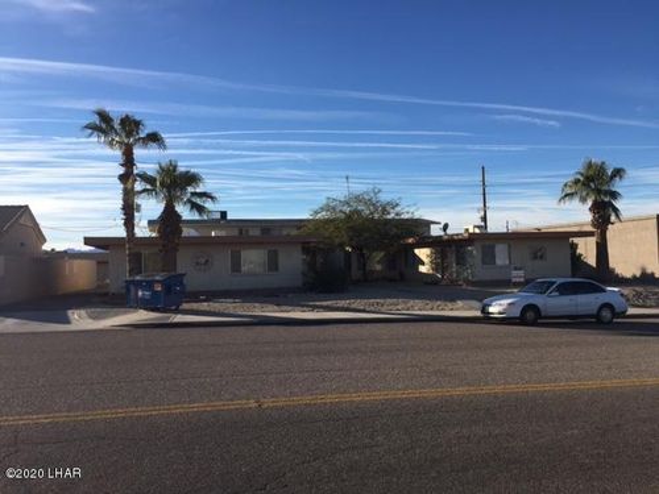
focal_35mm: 29
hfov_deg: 61.7
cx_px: 330
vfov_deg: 48.2
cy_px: 247
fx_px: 552
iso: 32
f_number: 2.2
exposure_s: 1/1980
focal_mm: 4.15
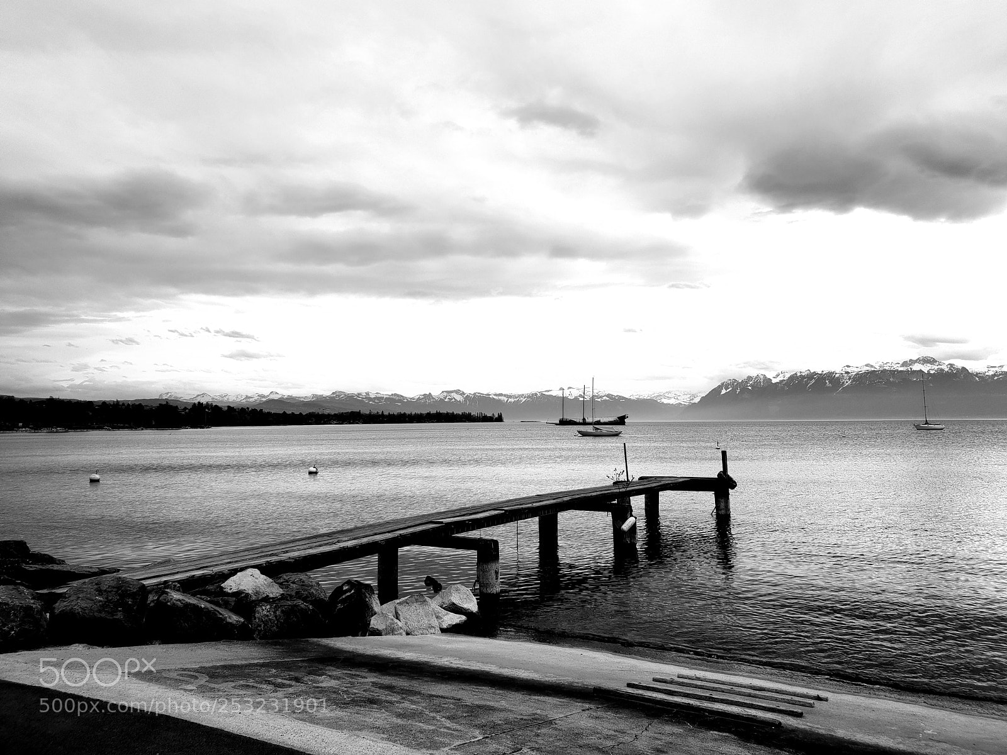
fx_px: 756
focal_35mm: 26
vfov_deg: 53.1
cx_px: 504
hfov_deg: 67.3
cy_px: 378
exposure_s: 1/150
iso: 50
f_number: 2.4
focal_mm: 4.3
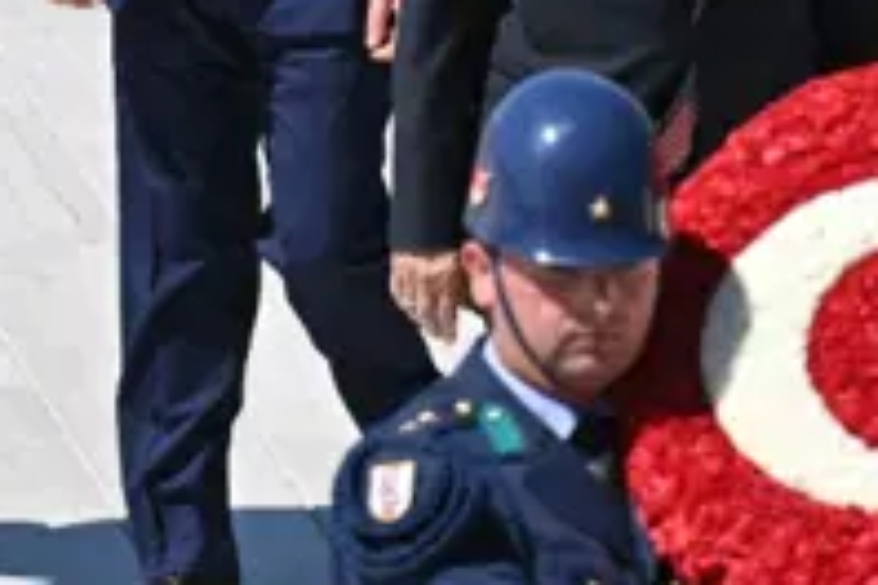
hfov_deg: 2.3
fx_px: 21656
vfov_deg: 1.5
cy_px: -182
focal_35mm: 888
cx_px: 736
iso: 125
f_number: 4
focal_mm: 200
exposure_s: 1/2000
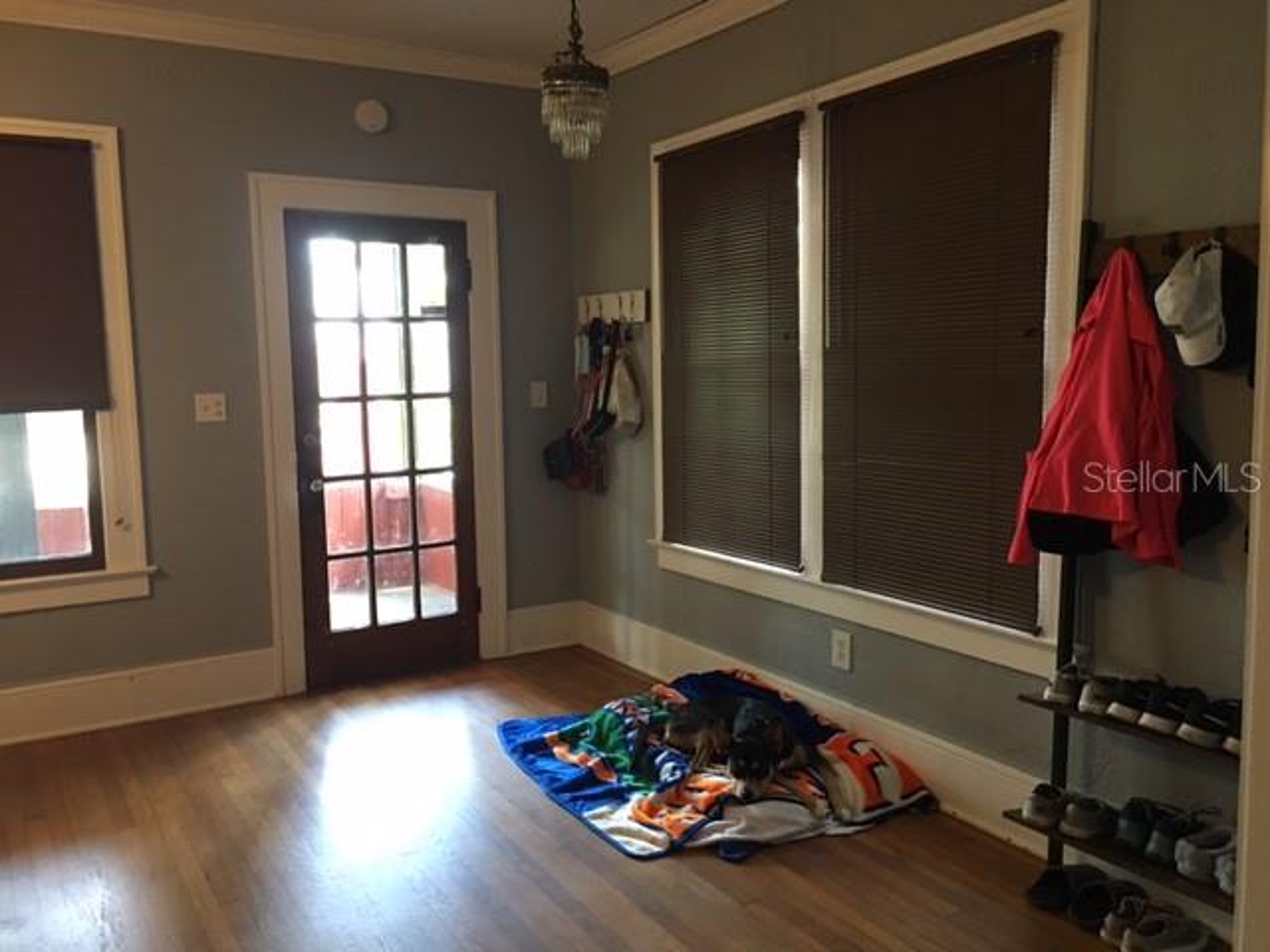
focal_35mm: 29
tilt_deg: -5.2
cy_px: 476
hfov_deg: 61.7
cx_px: 635
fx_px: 1064
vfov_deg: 48.2
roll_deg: +1.4
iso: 80
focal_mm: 4.15
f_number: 2.2
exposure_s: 1/15
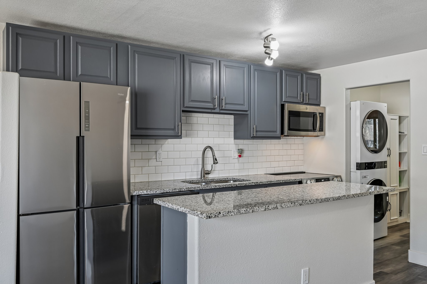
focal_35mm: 30
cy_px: 142
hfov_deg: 61.9
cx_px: 214
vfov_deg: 43.6
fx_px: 356
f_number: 10
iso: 400
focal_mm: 30
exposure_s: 1/10
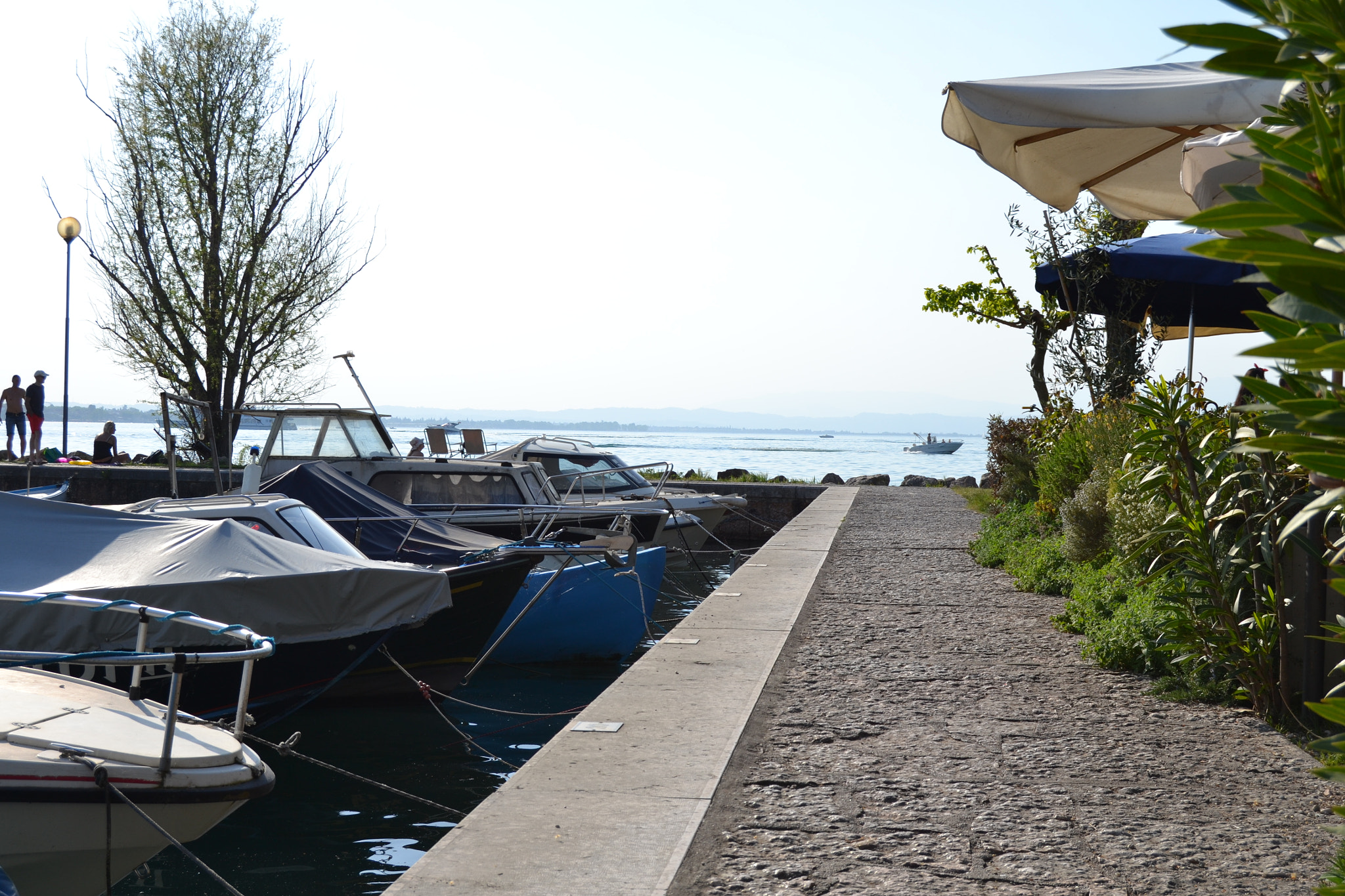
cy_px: 448
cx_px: 672
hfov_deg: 37.9
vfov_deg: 25.7
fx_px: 1961
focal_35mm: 52
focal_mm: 35
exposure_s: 1/320
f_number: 9
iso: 100
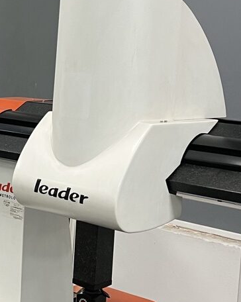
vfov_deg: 24.5
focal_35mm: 78
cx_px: 57
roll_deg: -2.8
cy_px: 158
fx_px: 696
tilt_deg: -9.0
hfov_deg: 19.5
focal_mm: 5.7
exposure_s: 1/50
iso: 125
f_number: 1.5
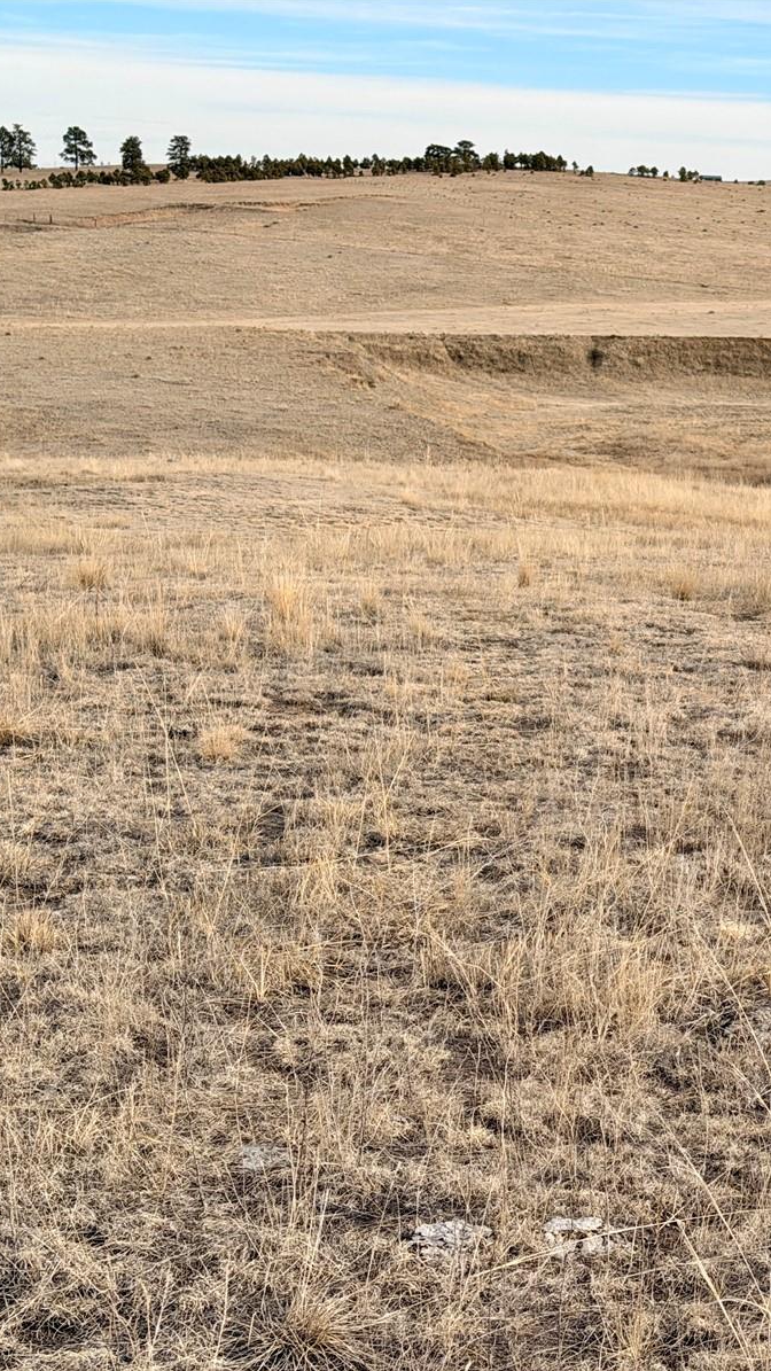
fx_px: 2545
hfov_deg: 16.9
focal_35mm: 70
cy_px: 685
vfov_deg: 30.2
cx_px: 757
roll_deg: -1.3
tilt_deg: -10.3
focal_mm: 6.76
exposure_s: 1/2494
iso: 64
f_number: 1.78
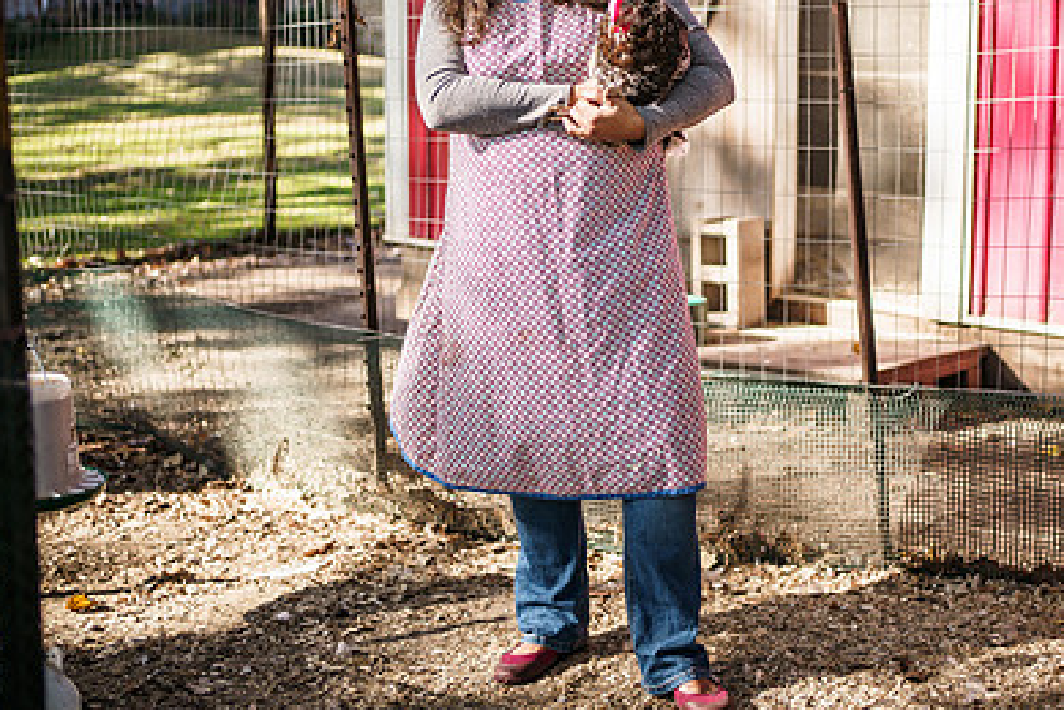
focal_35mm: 54
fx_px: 1596
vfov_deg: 24.9
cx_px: 731
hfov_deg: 36.4
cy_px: 219
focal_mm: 35
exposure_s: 1/640
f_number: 1.8
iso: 100
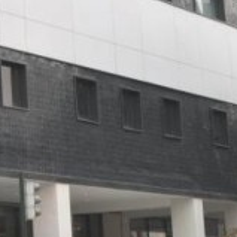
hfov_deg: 10.7
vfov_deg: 11.3
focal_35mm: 154
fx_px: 1193
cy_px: 47
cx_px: -173
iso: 500
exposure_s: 1/200
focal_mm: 24
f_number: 8
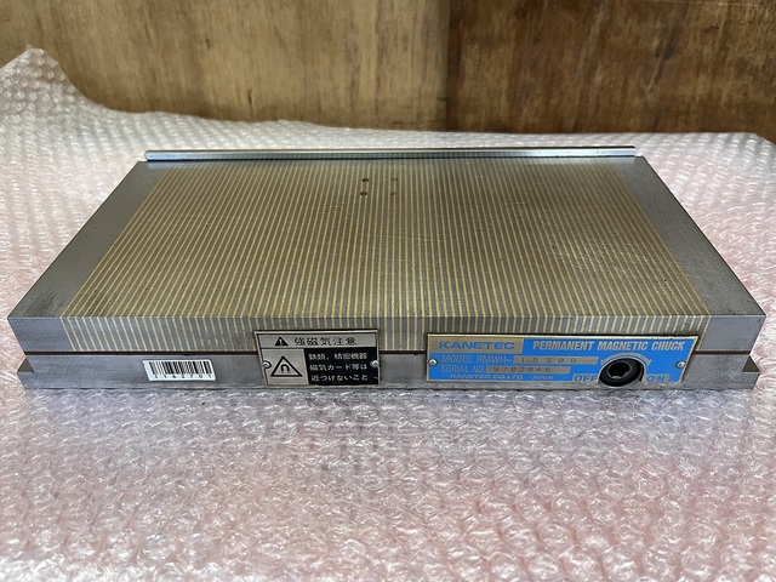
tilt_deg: -37.4
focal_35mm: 26
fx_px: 583
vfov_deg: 53.1
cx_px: 388
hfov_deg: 67.3
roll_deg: +1.4
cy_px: 291
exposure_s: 1/98
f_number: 1.6
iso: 125
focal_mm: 5.1
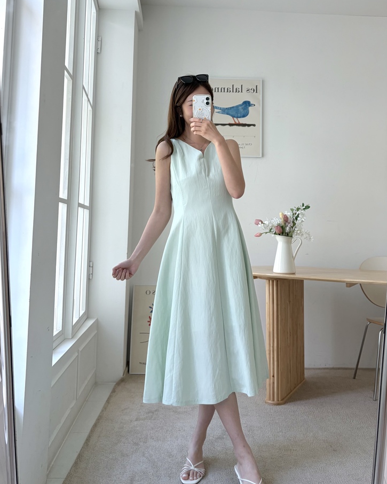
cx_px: 192
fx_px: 401
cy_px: 247
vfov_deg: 62.2
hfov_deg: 51.5
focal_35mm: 28
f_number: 1.6
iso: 80
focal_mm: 5.96
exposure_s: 1/120
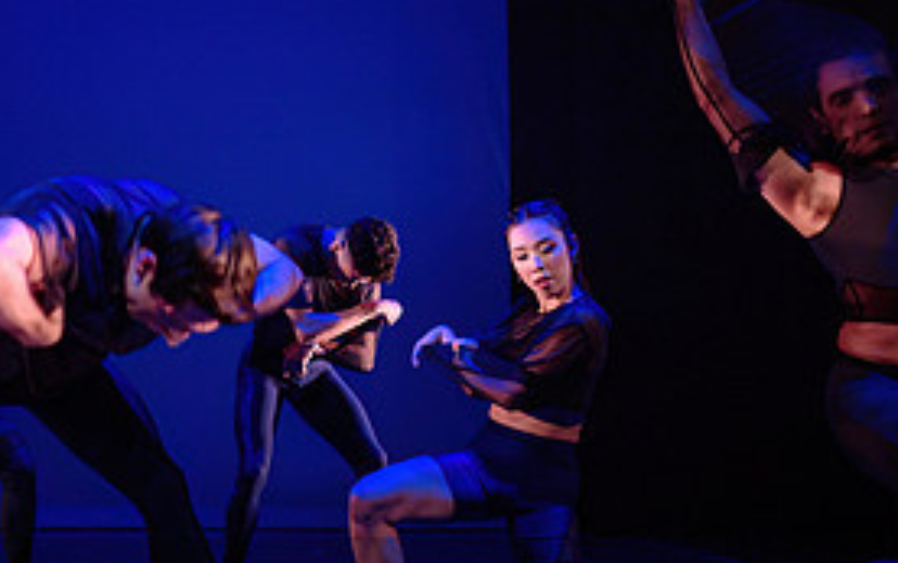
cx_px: 236
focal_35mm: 52
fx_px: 1274
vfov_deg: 24.8
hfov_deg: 38.0
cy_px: 384
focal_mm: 24
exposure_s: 1/320
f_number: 1.4
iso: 1000
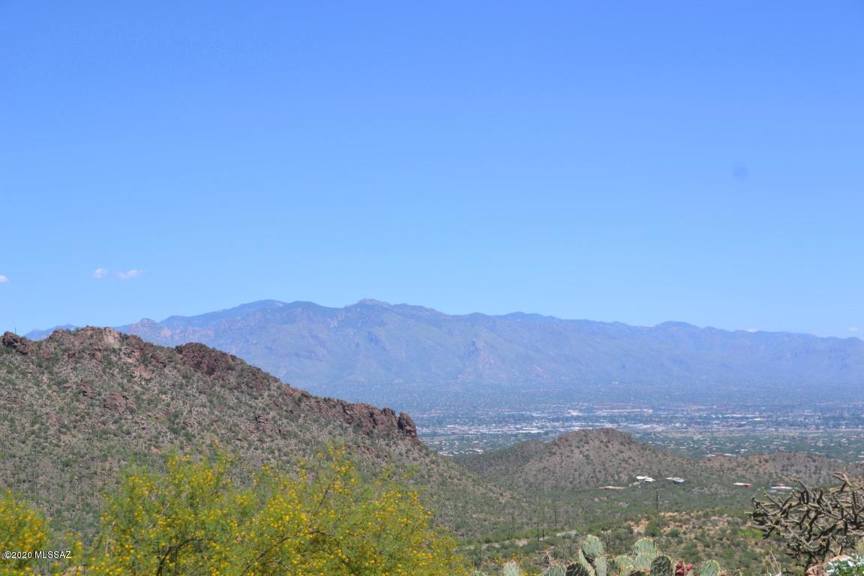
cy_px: 288
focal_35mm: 69
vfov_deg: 19.7
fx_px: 1656
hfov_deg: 29.2
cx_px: 432
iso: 100
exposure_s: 1/320
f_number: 9
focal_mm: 46
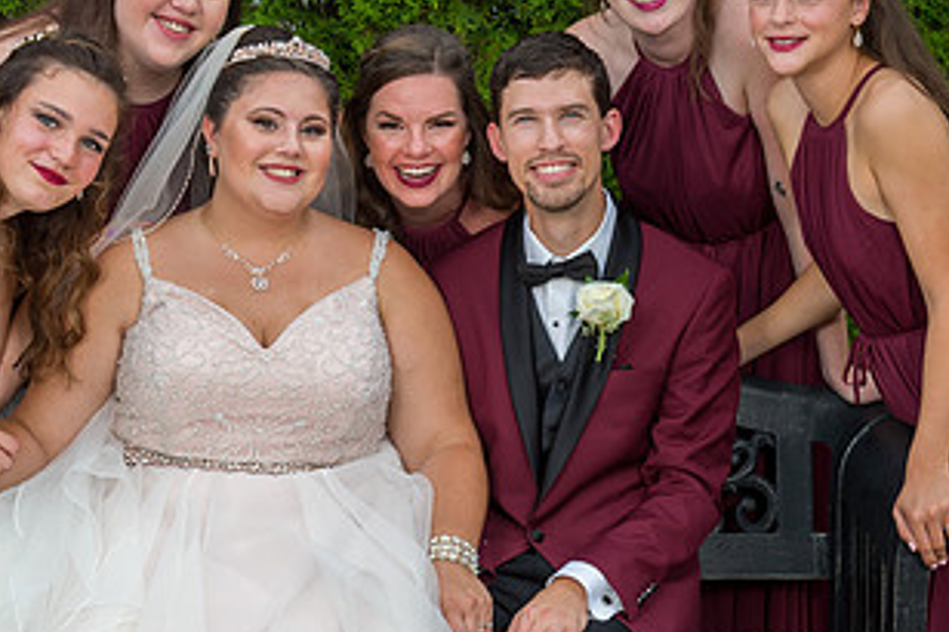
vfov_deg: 13.3
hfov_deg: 19.8
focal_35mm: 103
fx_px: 2714
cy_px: 302
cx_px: 377
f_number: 4.8
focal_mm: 52
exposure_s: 1/90
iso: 200
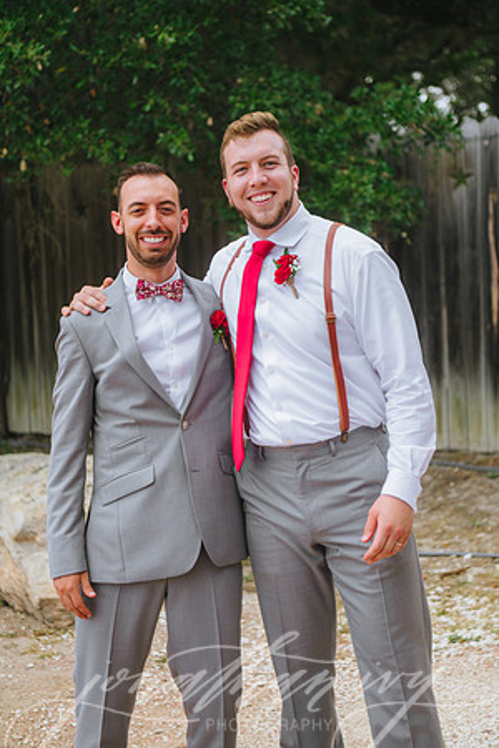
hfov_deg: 23.4
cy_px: 374
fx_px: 1206
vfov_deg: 34.5
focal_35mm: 58
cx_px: 250
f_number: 2.8
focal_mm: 58
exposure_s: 1/320
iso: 80
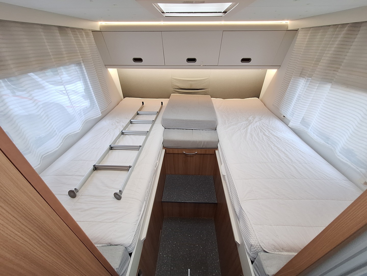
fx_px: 138
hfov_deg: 106.2
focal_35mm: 13
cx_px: 184
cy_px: 138
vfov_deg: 89.9
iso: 160
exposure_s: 1/25
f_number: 2.2
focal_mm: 1.74
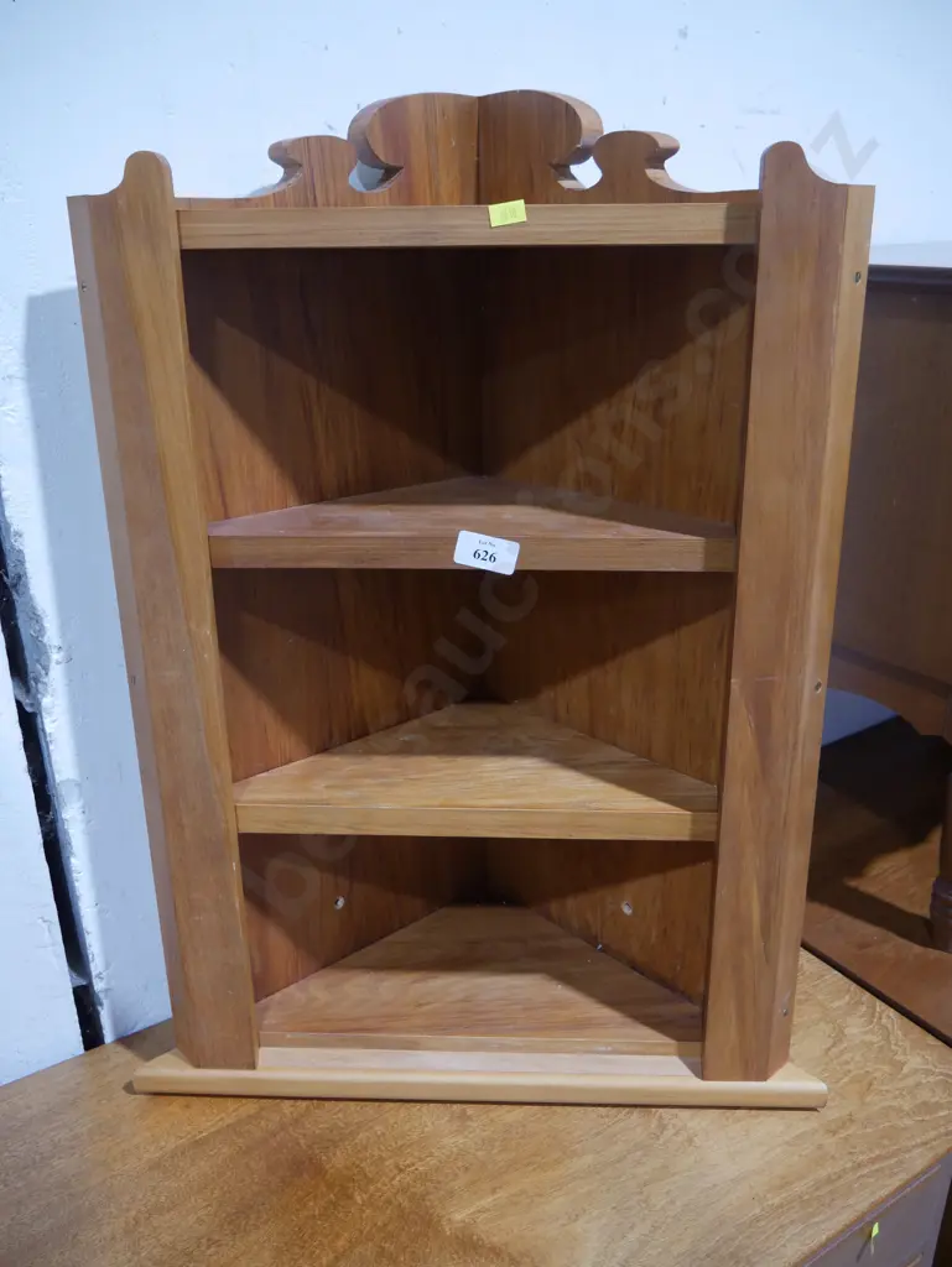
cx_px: 476
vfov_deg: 63.4
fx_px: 1026
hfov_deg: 49.8
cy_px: 634
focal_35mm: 28
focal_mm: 14
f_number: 3.5
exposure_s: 1/60
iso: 500
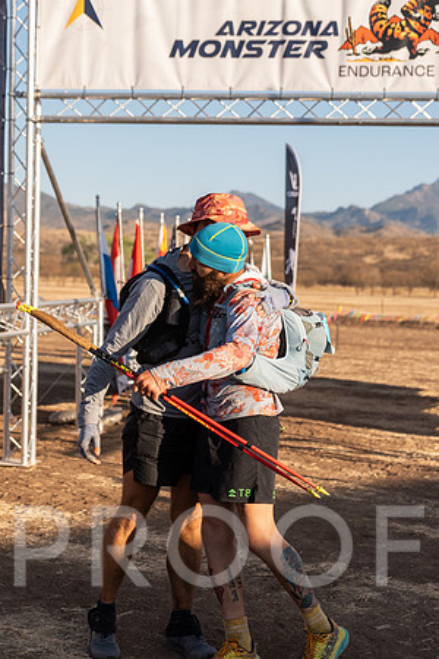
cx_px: 223
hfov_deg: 19.5
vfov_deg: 28.9
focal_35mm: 70
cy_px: 330
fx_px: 1276
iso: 500
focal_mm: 46
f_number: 3.2
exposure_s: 1/4000
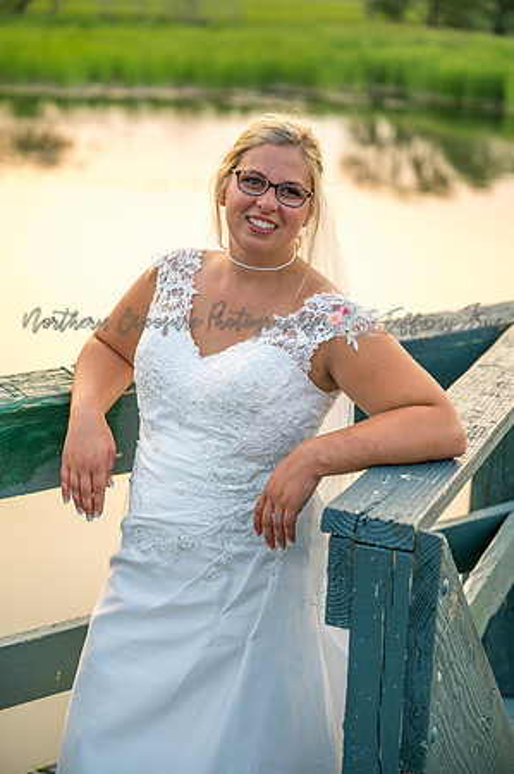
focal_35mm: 70
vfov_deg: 28.9
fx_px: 1503
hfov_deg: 19.4
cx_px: 257
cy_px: 387
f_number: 2.8
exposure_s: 1/250
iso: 400
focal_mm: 70
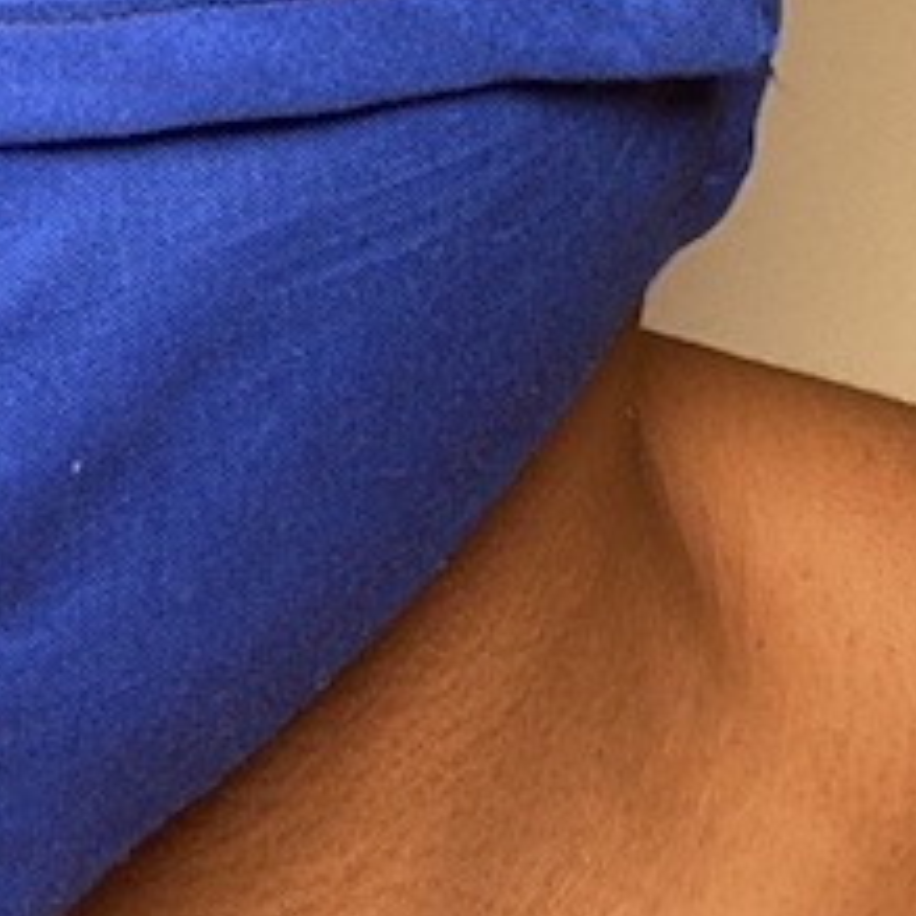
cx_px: 163
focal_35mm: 131
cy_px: -870
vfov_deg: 12.0
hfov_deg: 13.2
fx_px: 3922
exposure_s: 1/122
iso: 80
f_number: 2.2
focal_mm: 2.71
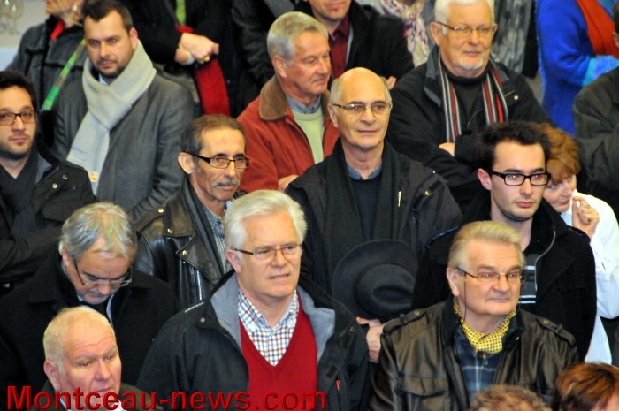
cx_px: 310
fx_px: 4379
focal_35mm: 255
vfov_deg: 5.4
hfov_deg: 8.1
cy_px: 206
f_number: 7.1
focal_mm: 170
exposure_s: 1/60
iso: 3200
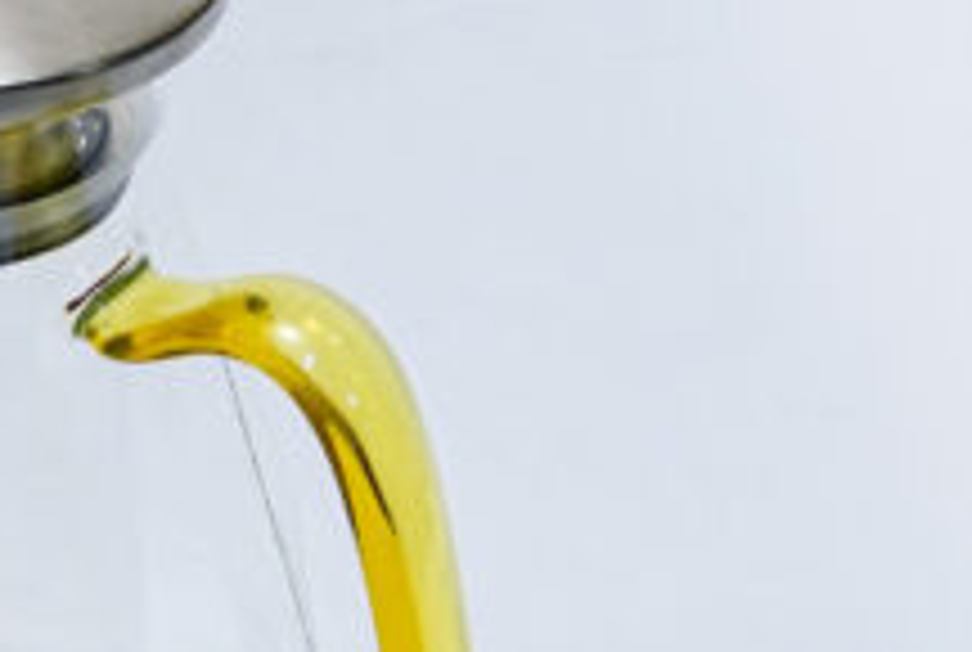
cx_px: -90
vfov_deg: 10.1
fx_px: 3680
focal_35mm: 136
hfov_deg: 14.7
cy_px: 436
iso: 3200
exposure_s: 1/125
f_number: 14
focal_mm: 42
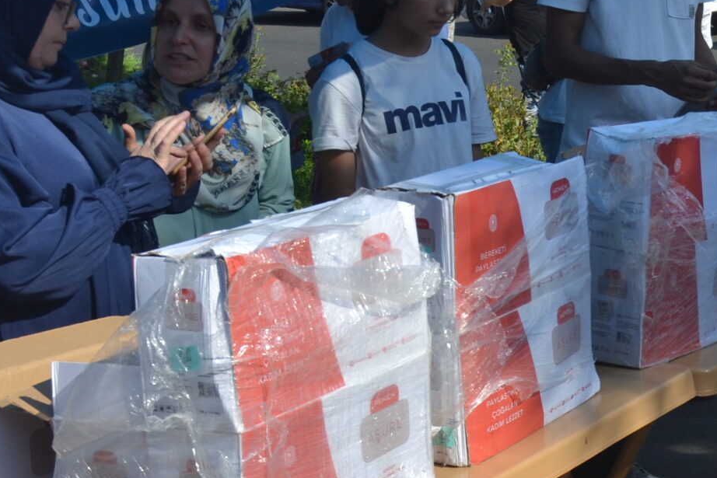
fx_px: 1494
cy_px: -44
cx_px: 876
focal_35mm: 75
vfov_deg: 17.6
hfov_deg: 24.3
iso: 100
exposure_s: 1/250
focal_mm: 18
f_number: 8
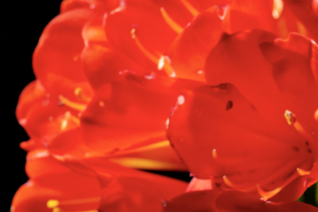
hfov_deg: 15.0
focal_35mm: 136
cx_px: 236
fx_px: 1204
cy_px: 132
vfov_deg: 10.1
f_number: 4.5
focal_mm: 35
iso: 100
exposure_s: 1/200
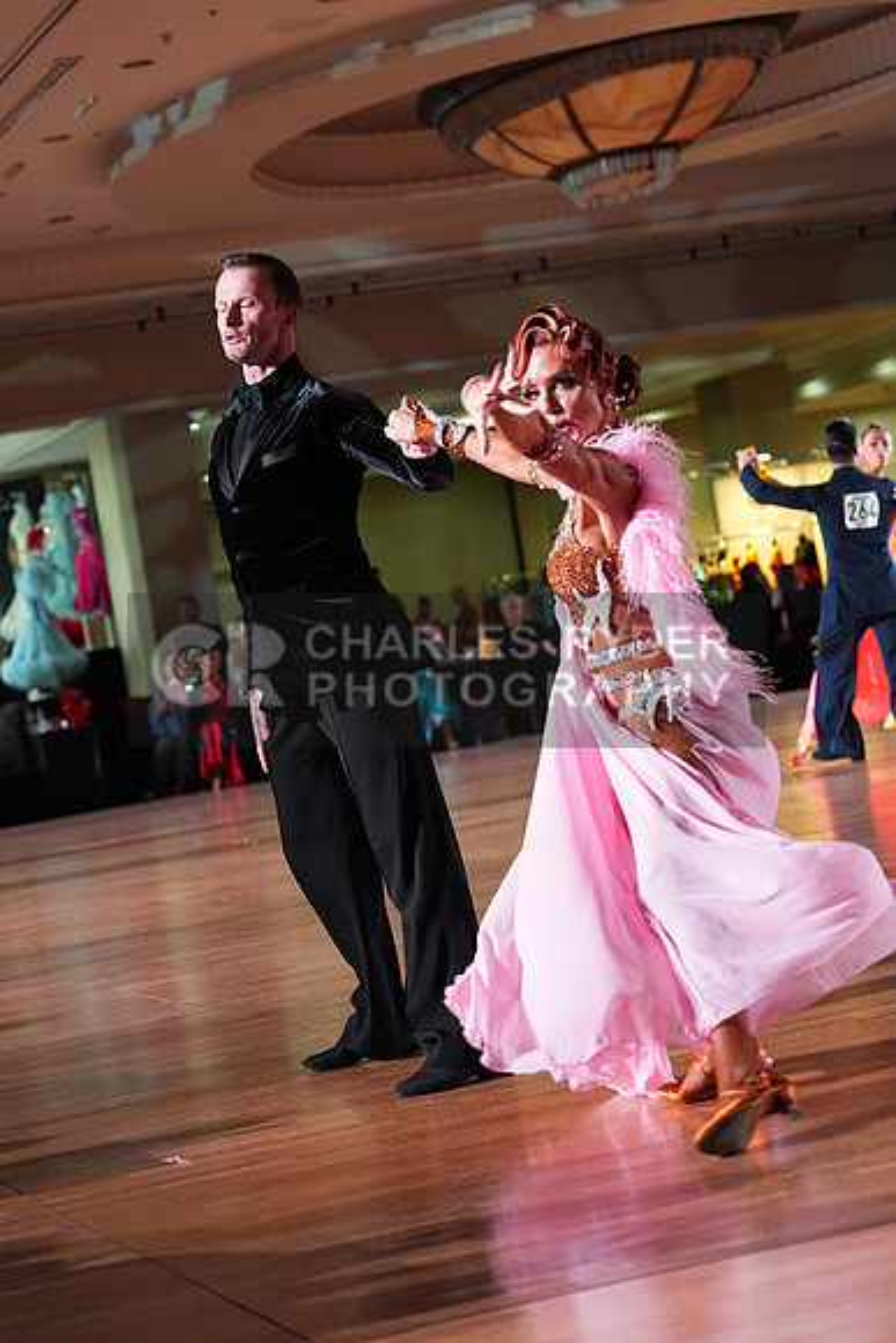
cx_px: 448
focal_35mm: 93
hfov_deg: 14.7
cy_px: 672
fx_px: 3470
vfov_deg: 21.9
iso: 6400
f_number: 4.5
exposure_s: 1/400
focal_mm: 93
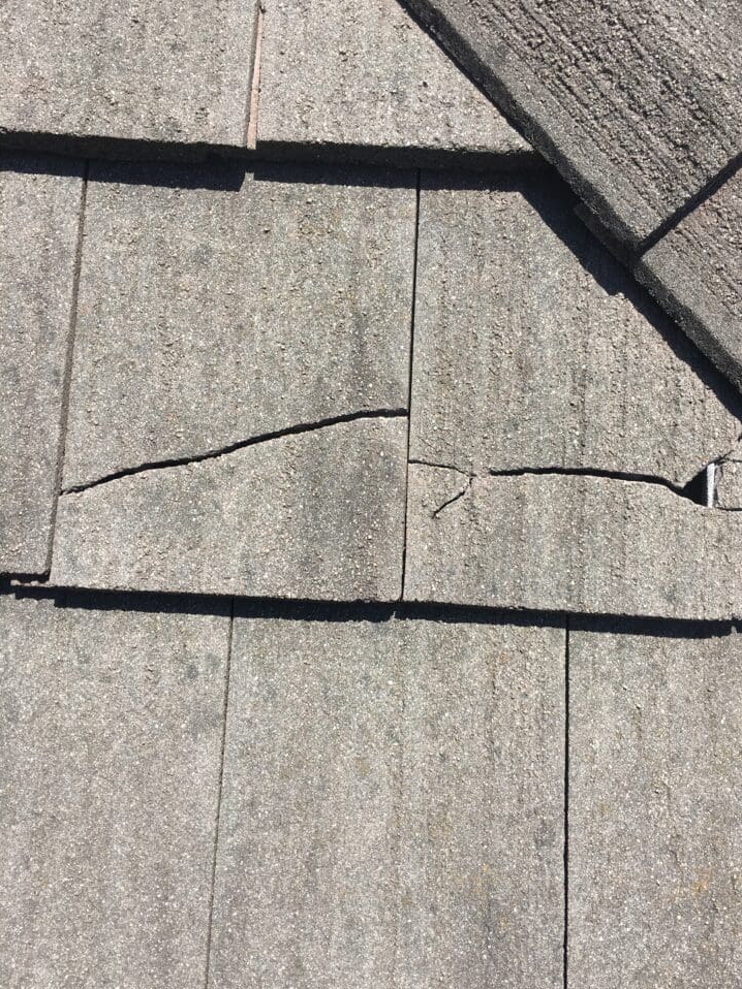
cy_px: 513
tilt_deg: -63.6
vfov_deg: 58.3
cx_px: 395
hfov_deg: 45.4
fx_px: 886
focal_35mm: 31
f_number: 2.2
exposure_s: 1/1350
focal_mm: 4.15
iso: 25
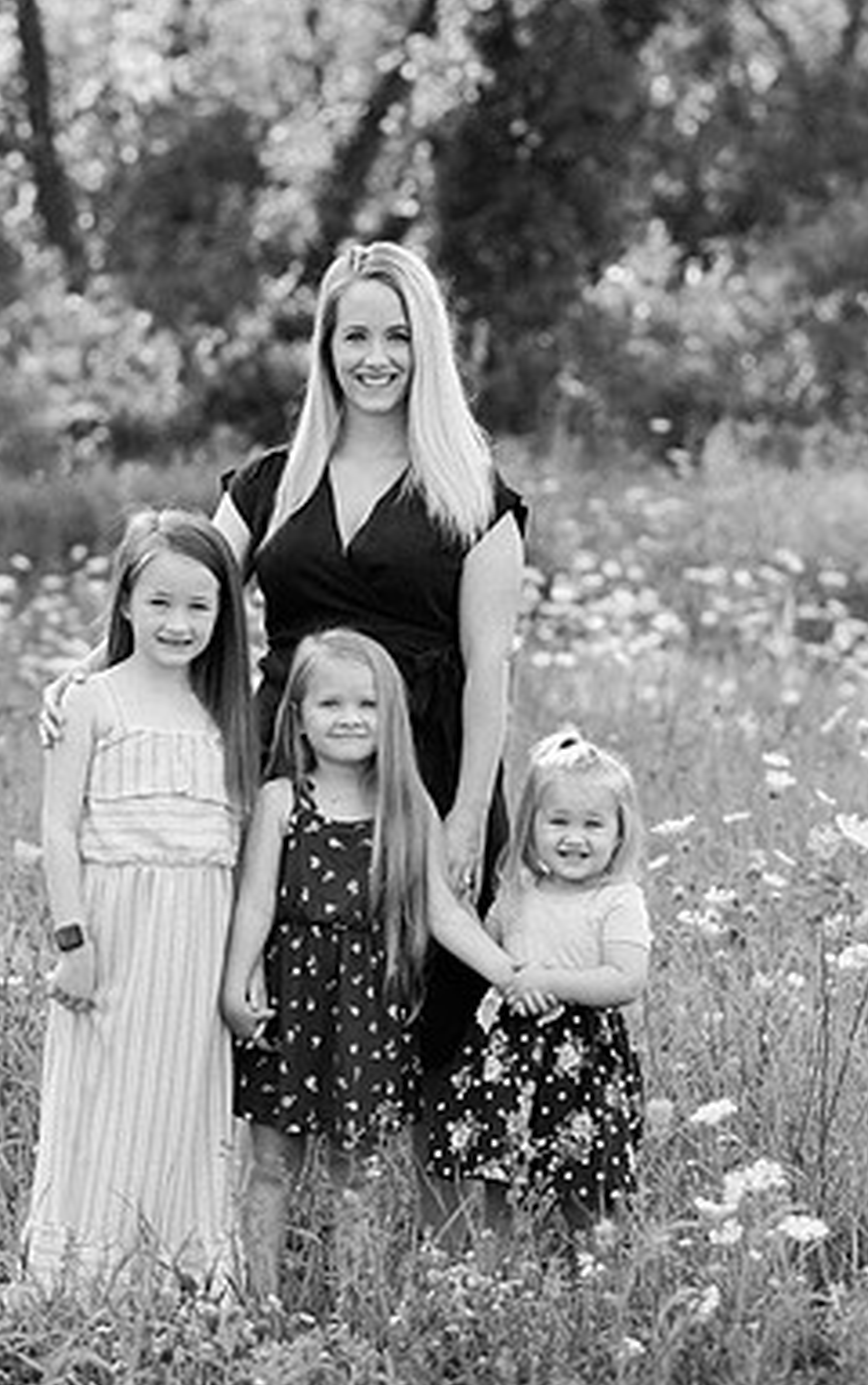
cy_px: 673
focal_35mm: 134
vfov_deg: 15.6
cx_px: 340
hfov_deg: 9.8
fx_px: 5062
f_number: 4.5
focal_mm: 112
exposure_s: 1/800
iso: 250
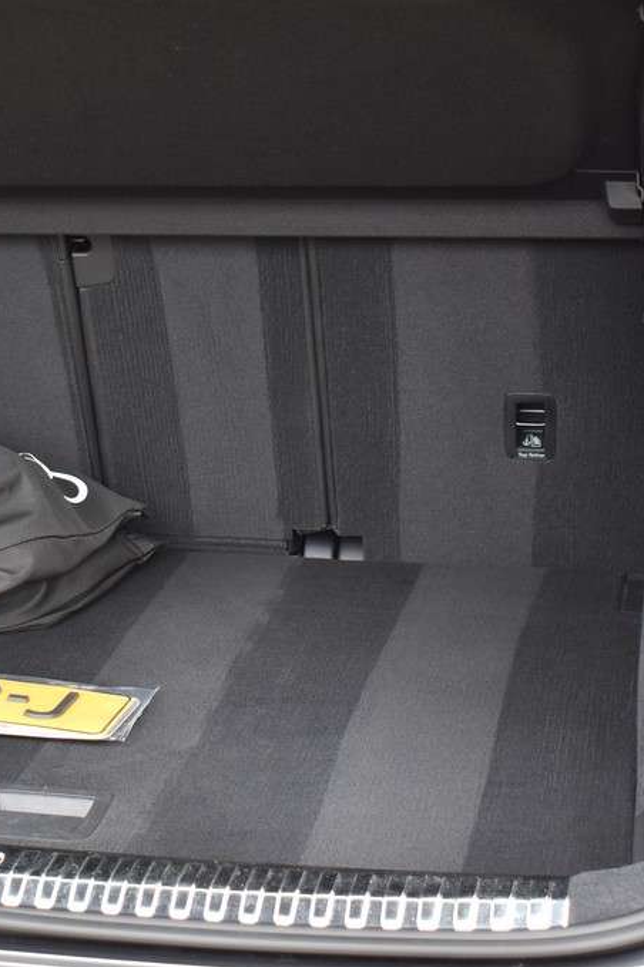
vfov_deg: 26.3
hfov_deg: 17.5
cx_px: 76
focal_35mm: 77
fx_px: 2068
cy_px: 484
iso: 400
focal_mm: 34
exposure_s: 1/125
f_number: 5.6
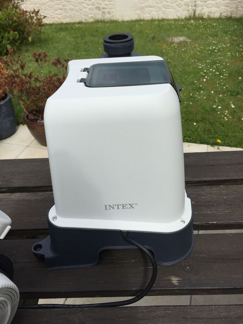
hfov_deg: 48.2
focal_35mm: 29
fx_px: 271
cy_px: 162
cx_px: 122
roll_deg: +4.3
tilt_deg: -38.3
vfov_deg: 61.7
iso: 32
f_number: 2.2
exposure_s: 1/2639
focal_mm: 4.15
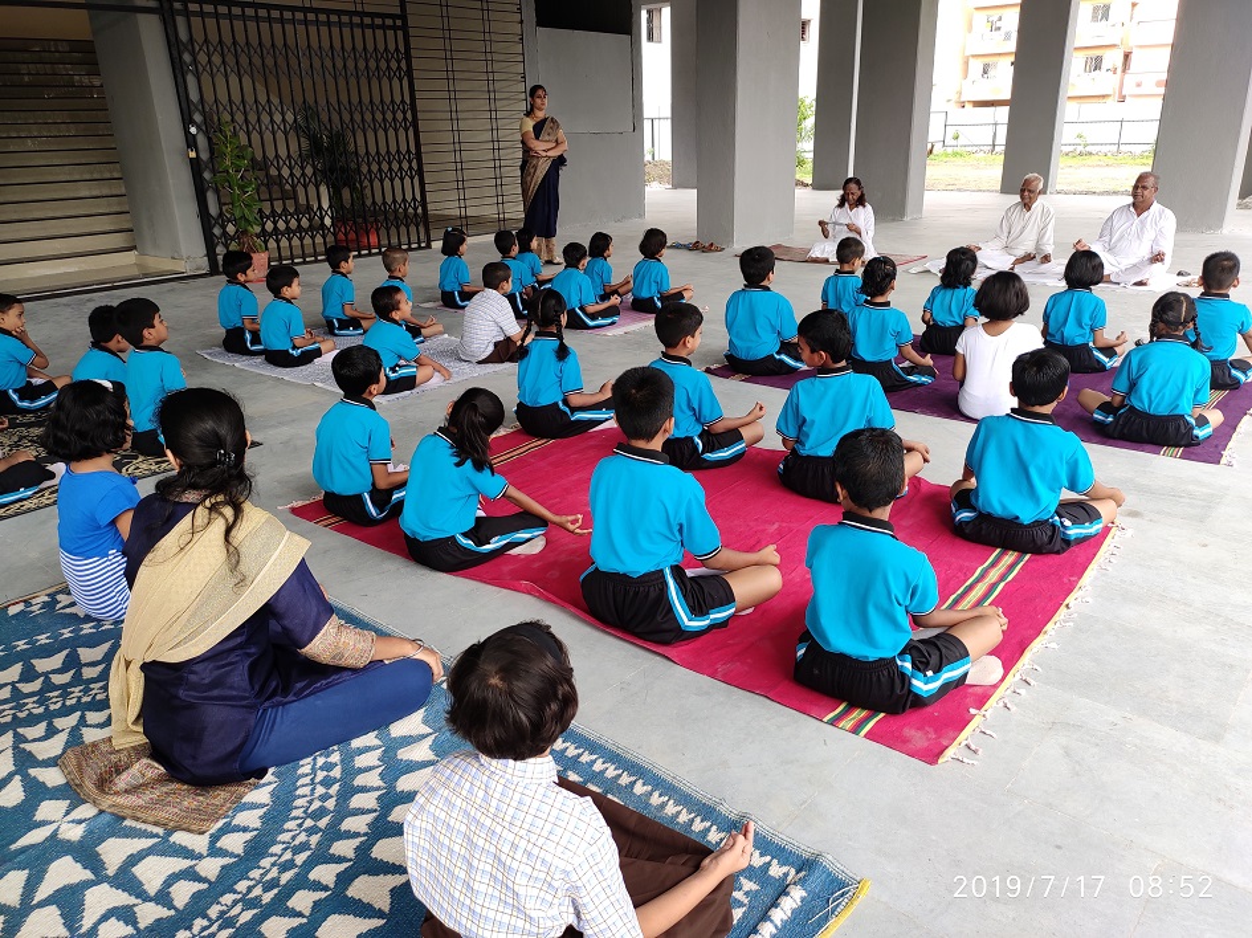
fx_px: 904
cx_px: 626
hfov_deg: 69.4
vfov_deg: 54.8
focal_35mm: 25
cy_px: 469
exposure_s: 1/100
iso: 112
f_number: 1.79
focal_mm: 4.74
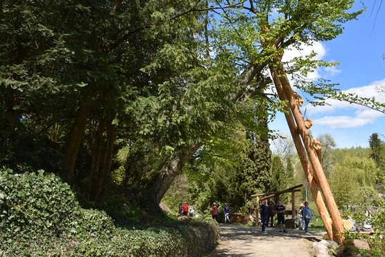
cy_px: 101
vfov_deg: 37.7
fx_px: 374
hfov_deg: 53.6
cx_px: 249
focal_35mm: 35
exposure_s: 1/320
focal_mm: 18
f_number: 8
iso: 200
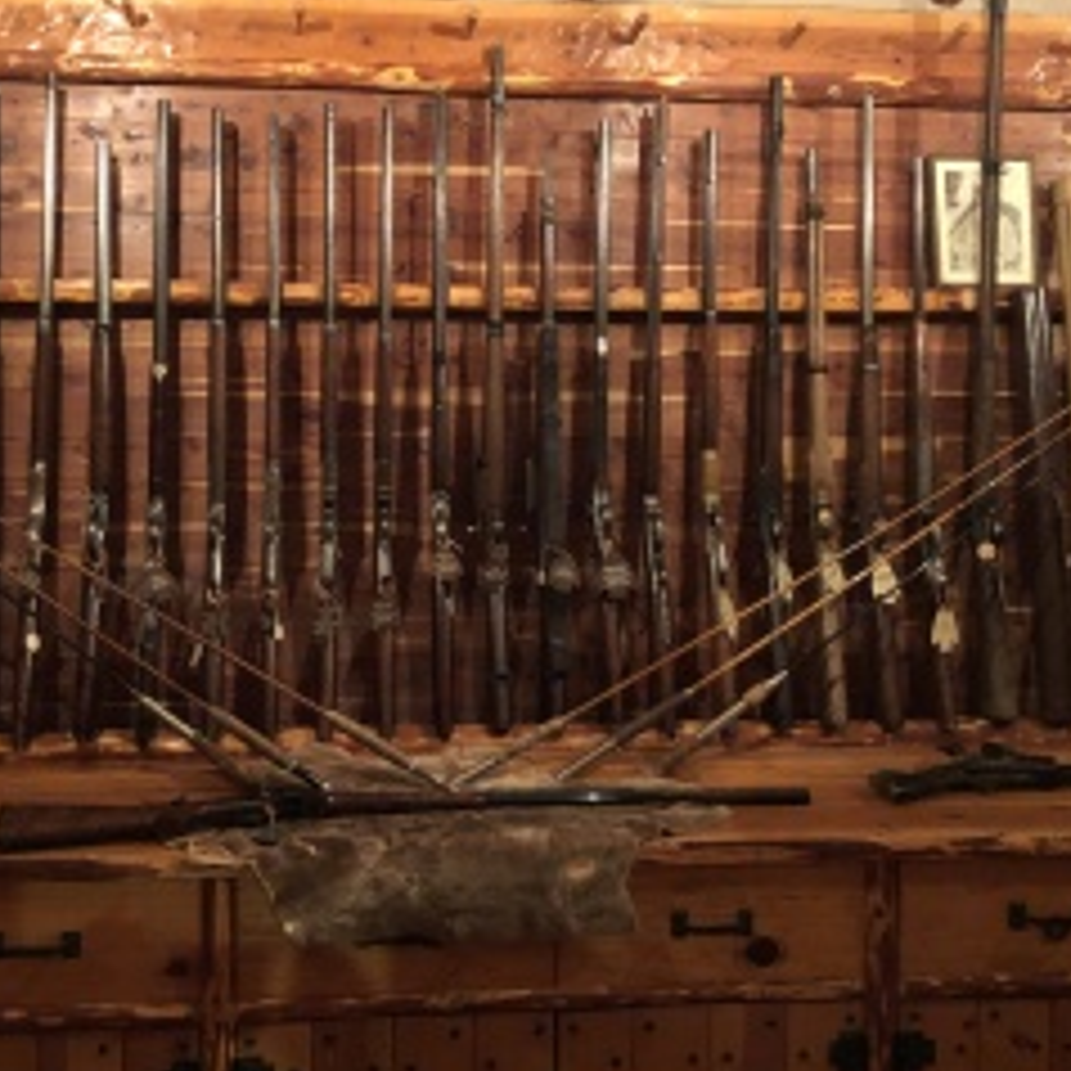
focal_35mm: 38
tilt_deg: -4.4
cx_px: 418
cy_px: 468
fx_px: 1330
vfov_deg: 43.8
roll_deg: +0.0
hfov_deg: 43.6
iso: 160
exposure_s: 1/4
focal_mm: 3.99
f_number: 1.8
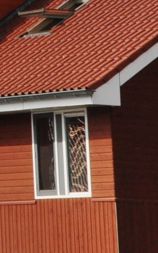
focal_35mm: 408
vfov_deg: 5.1
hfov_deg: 3.1
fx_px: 2812
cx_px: -497
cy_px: -207
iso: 800
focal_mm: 48
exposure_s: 1/320
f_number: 18
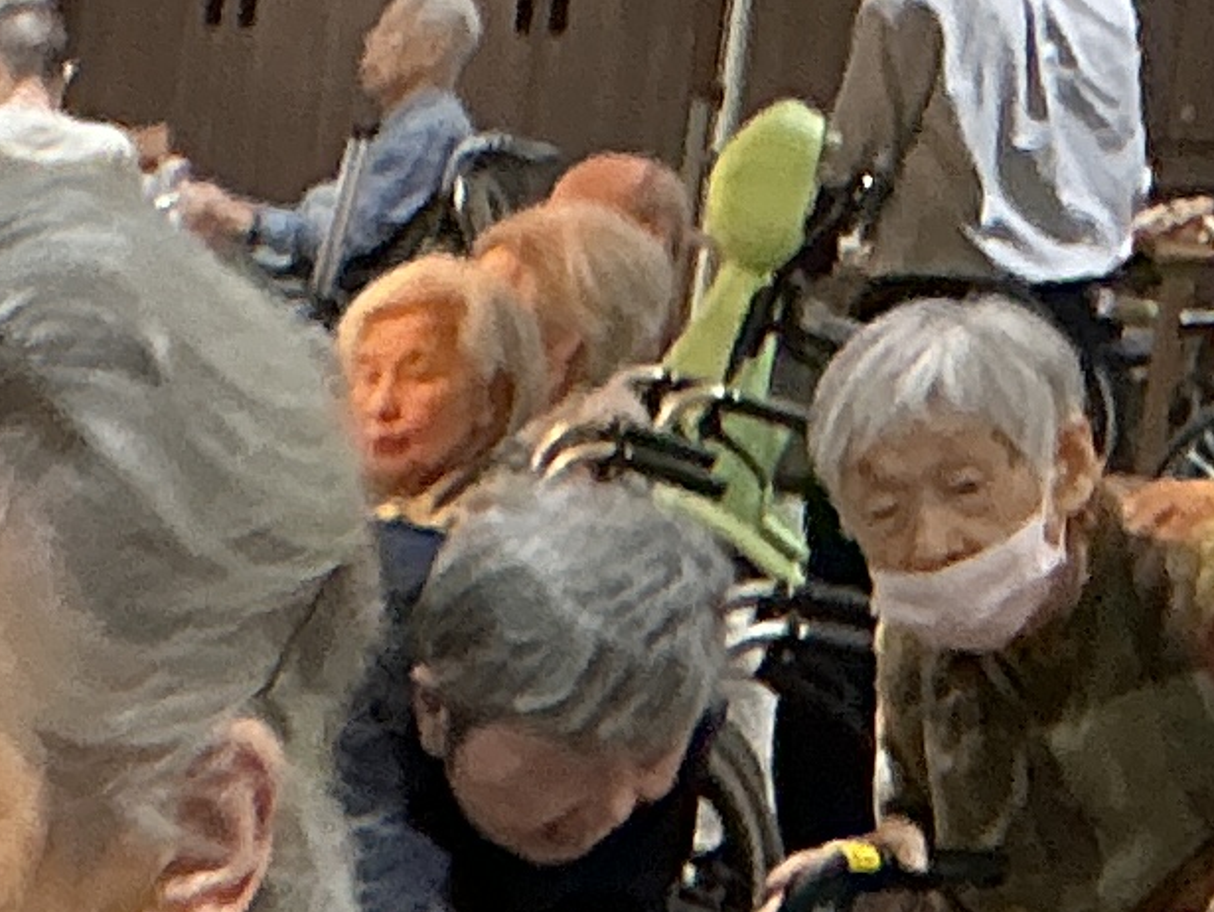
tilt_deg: -16.8
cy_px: 1935
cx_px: -2306
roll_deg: -0.7
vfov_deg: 7.5
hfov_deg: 8.8
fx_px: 6667
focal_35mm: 190
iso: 100
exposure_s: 1/50
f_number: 1.8
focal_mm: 3
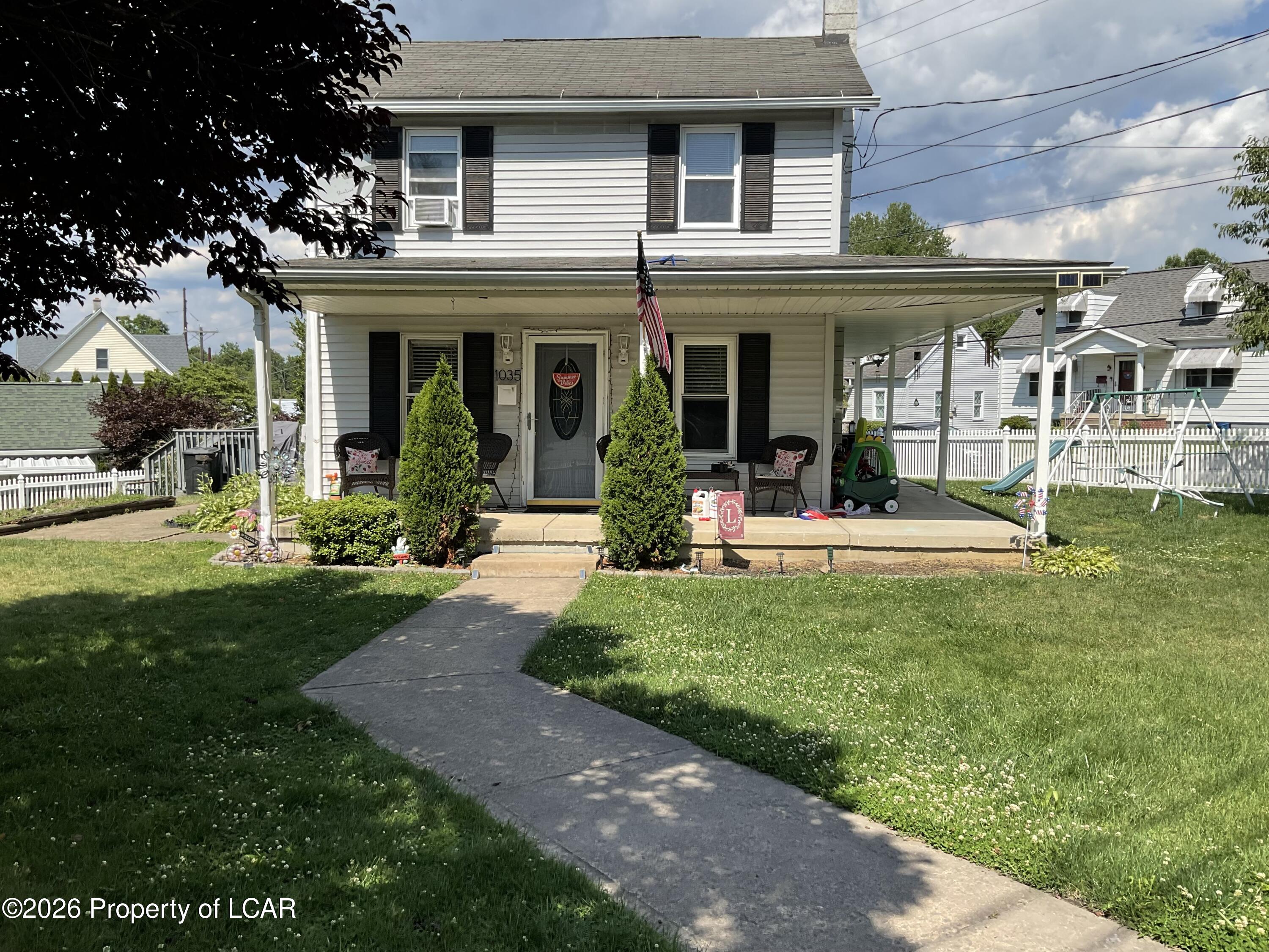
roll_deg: -0.2
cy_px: 476
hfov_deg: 61.7
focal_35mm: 29
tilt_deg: -5.4
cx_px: 634
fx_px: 1063
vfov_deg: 48.2
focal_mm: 3
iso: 16
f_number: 1.8
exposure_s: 1/1786
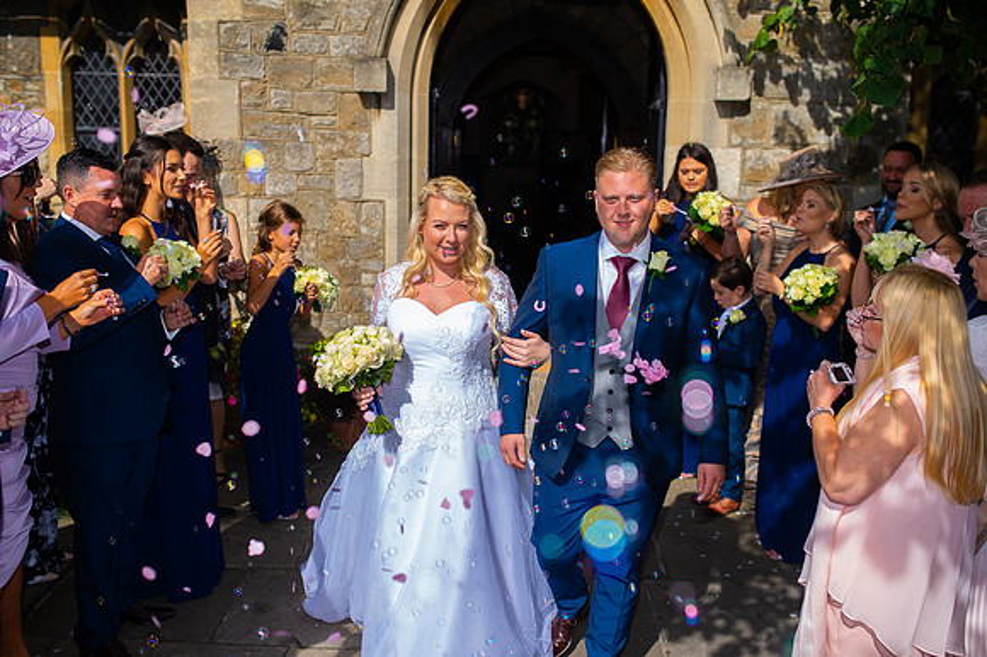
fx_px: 1016
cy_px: 328
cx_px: 494
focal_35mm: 37
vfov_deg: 35.8
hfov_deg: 51.8
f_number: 2.8
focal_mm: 35
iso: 125
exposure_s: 1/3200
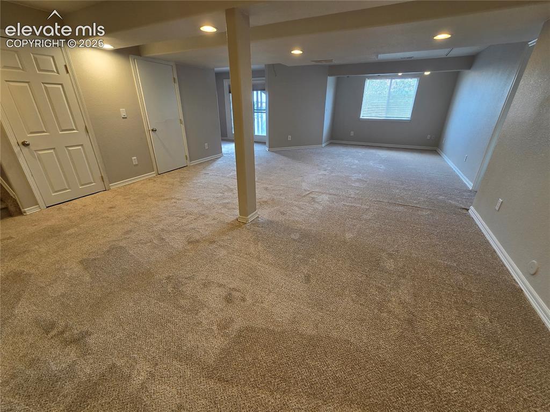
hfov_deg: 106.2
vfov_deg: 89.9
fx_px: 206
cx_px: 275
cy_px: 206
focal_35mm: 13
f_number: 2.2
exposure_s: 1/120
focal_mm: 2.2
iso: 160
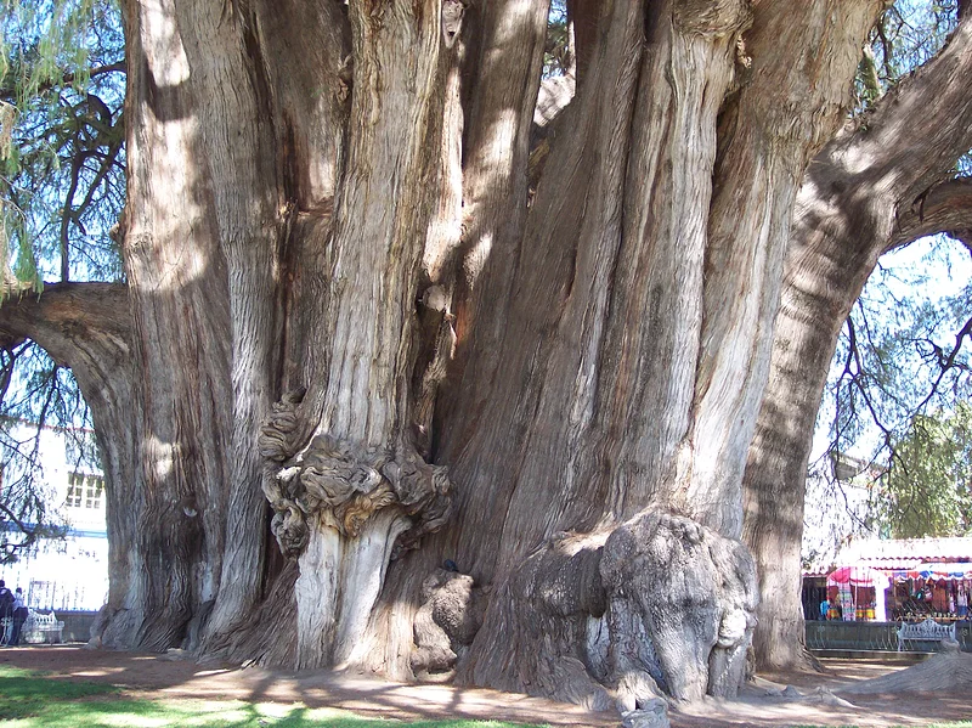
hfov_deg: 49.0
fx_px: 1066
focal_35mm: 38
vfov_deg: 37.7
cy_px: 364
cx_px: 486
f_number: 2.8
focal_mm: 8
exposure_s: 1/125
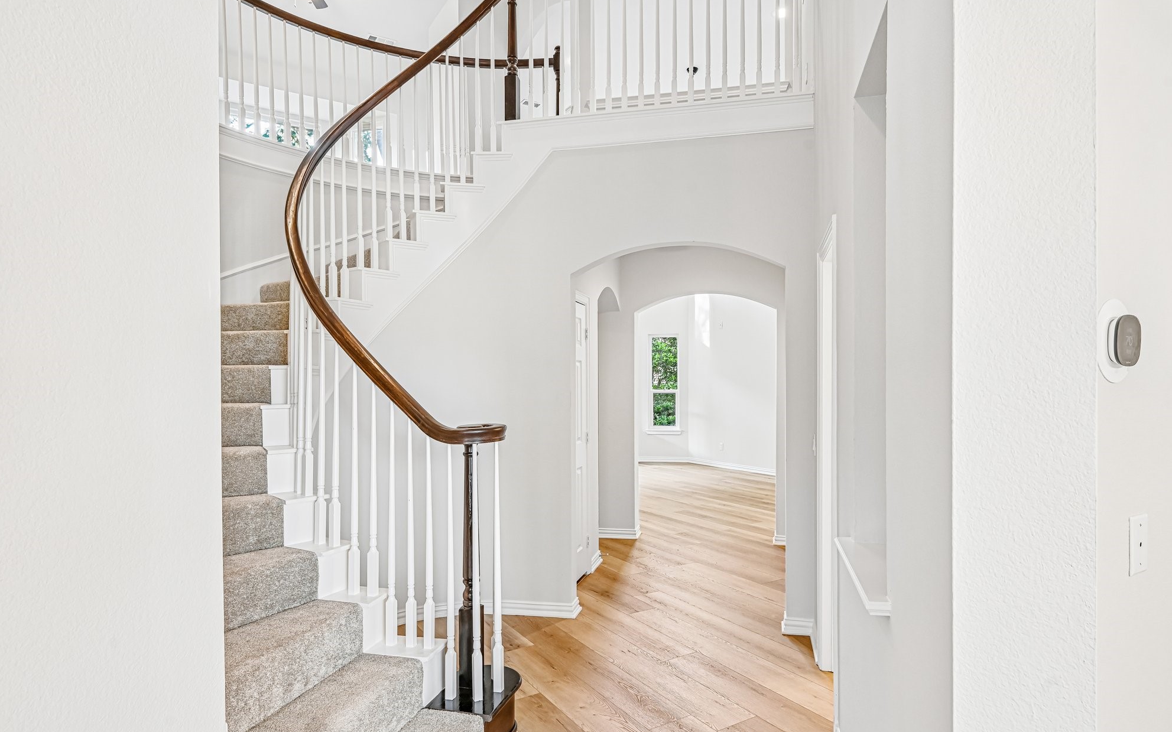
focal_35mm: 20
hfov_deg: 85.1
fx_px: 639
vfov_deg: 59.6
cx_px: 590
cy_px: 385
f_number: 8
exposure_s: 1/10
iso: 400
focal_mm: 19
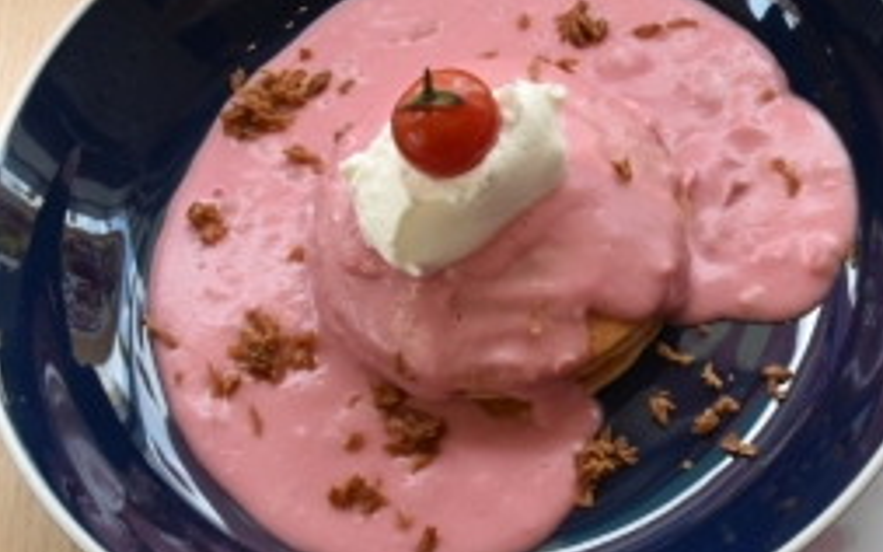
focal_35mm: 99
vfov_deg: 13.2
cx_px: 890
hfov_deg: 20.3
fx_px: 2382
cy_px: 339
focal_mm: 32
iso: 1250
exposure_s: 1/80
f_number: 13
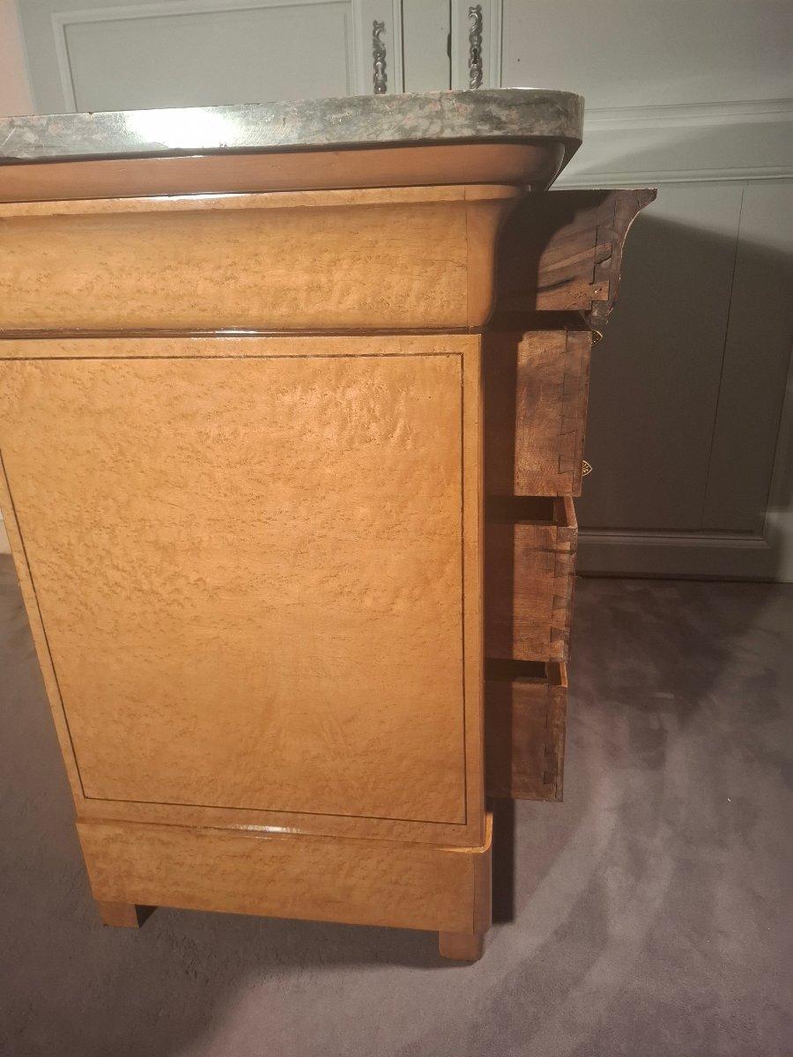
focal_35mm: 23
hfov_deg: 58.9
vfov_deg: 73.9
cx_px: 396
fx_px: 703
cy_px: 528
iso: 250
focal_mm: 5.54
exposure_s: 1/33
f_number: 1.8
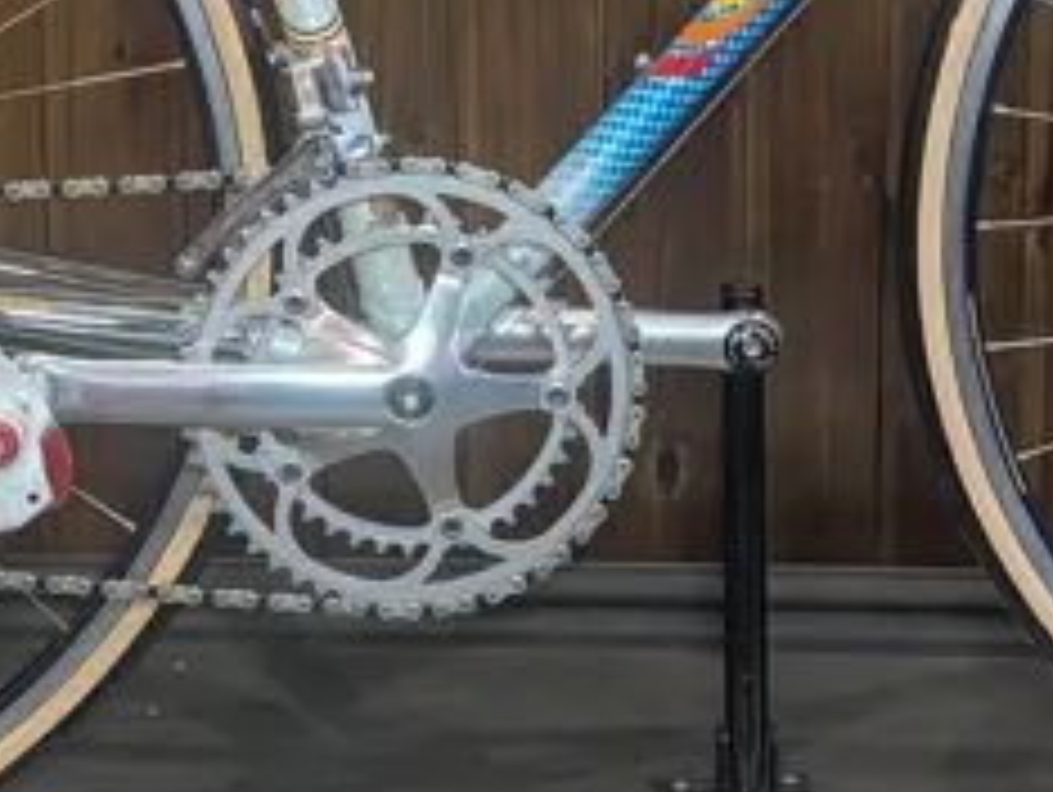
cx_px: 562
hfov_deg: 23.8
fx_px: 2497
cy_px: 126
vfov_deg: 17.8
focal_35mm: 82
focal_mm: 6.9
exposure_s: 1/100
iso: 251
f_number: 1.68
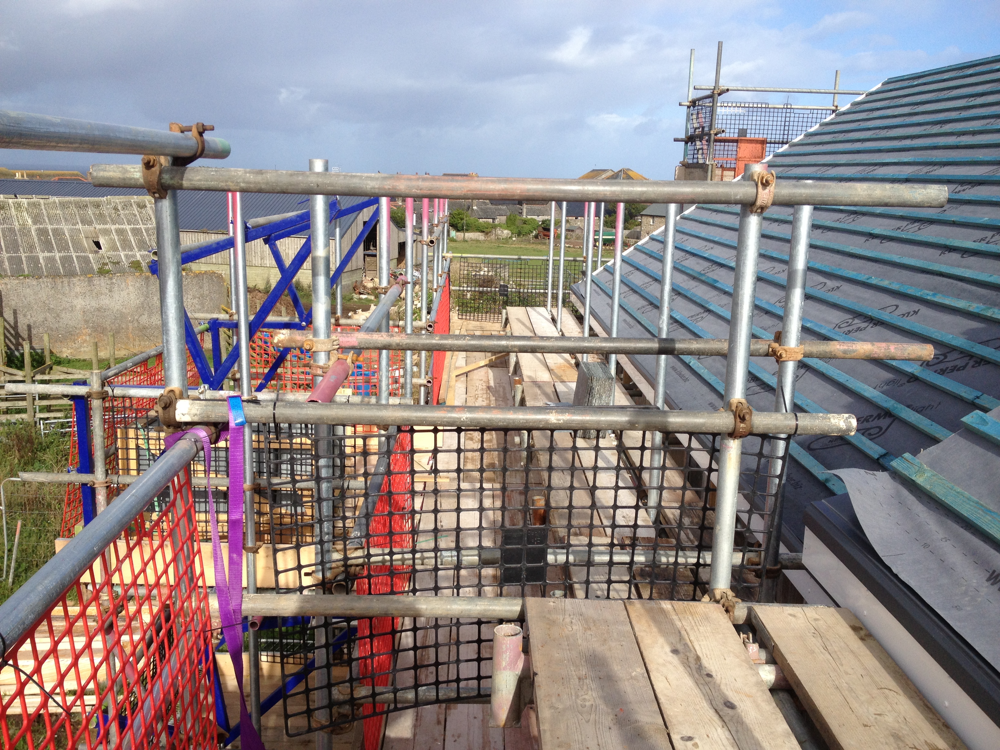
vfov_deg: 40.7
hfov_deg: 52.6
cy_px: 375
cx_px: 500
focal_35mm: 35
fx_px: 1011
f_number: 2.4
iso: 50
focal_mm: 4.28
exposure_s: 1/1493
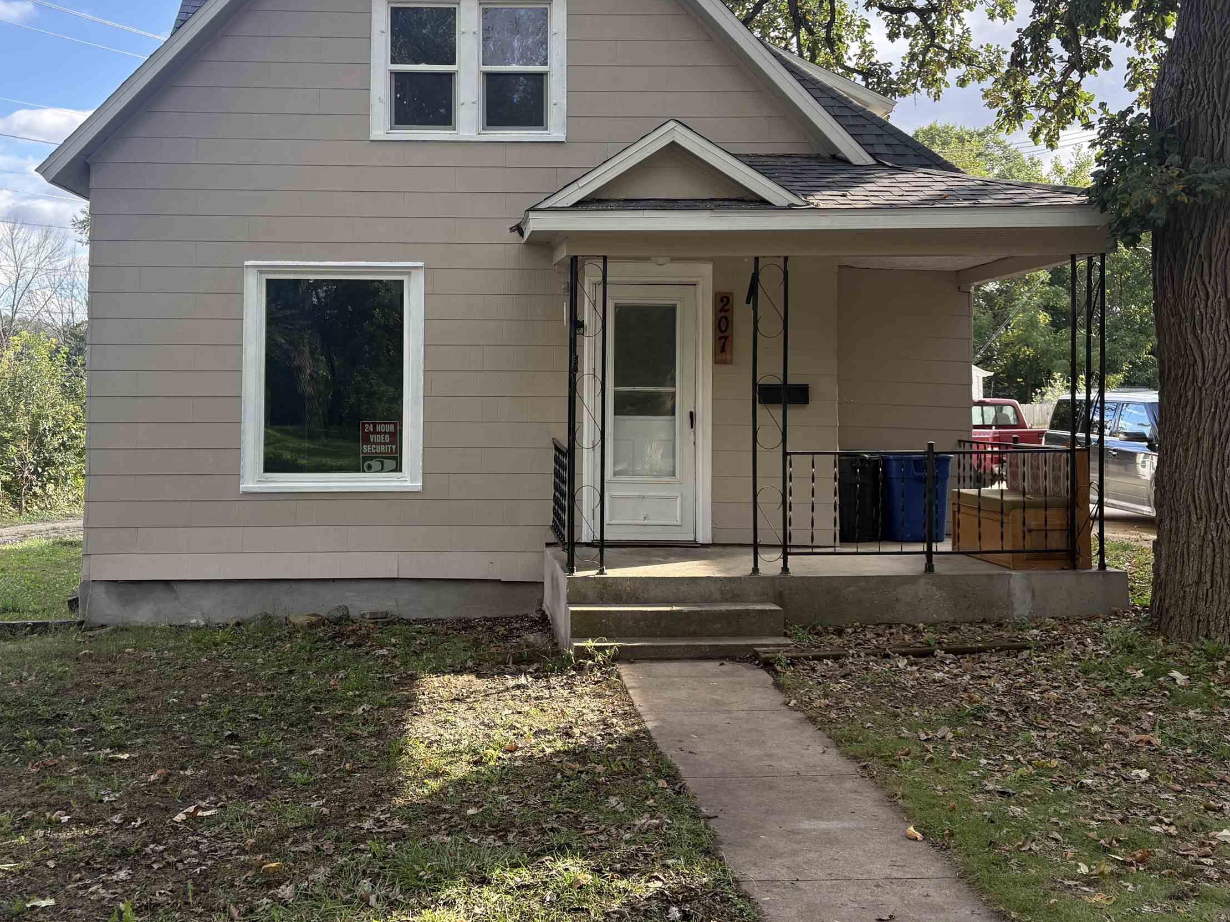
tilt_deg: +2.7
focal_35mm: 36
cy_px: 334
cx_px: 511
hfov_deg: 51.1
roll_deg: -0.5
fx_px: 1279
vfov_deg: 39.3
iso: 64
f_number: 1.6
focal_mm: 5.96
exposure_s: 1/791
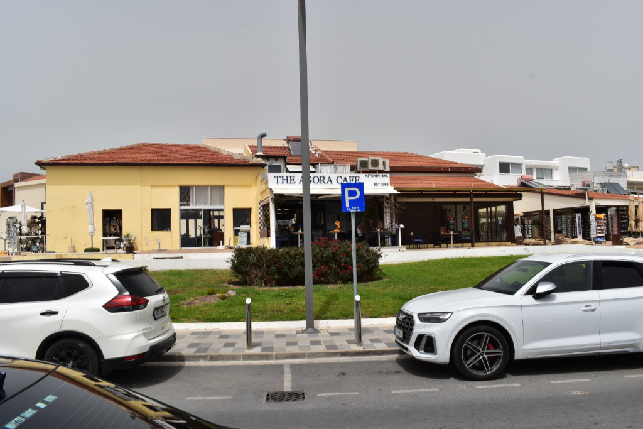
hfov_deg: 61.9
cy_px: 214
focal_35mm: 30
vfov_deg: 43.6
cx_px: 322
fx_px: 536
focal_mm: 20
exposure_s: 1/500
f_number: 11
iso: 200
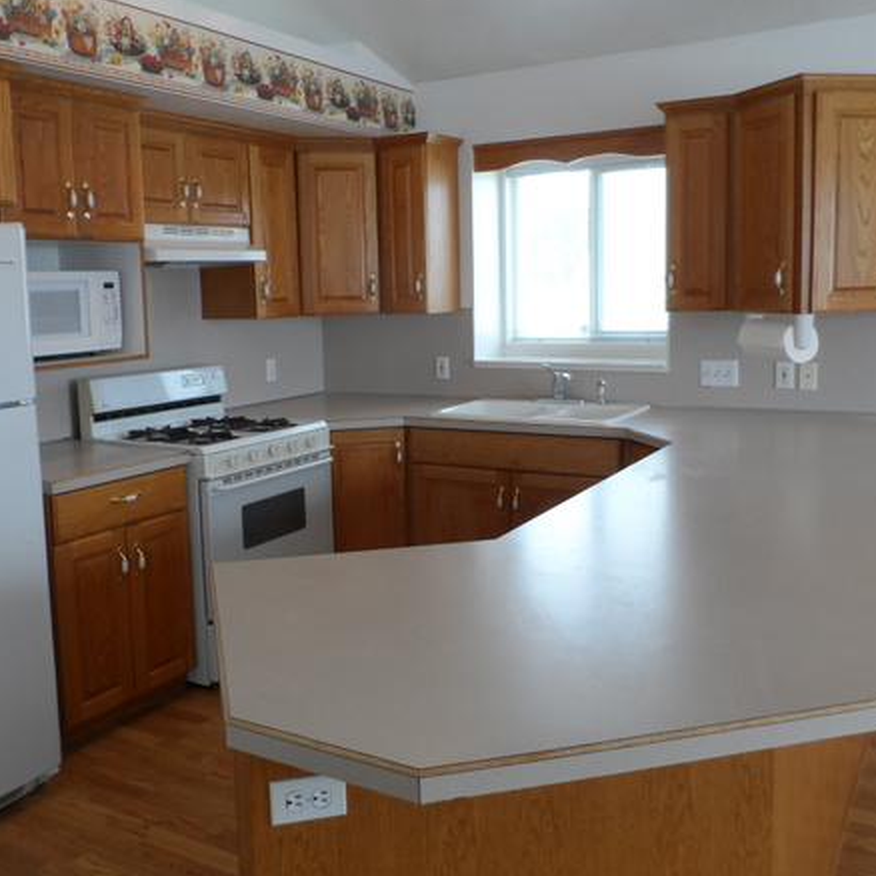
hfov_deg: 52.5
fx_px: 888
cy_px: 400
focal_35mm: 31
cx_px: 410
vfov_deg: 52.5
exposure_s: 1/30
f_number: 3.2
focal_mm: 4
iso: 80
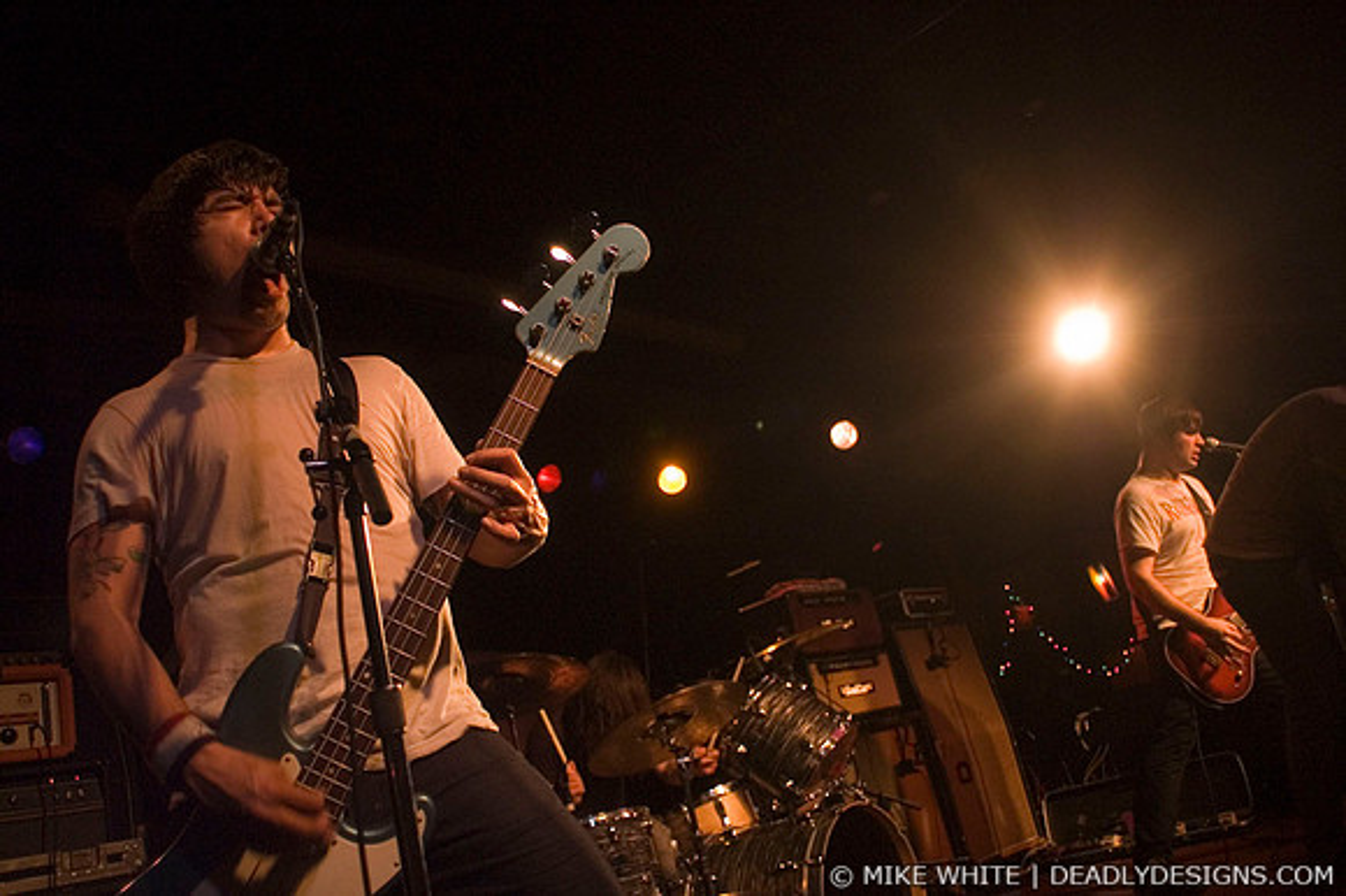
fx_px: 1121
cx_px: 673
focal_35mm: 30
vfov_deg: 43.6
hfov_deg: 62.0
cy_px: 448
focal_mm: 20
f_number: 2.8
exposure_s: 1/160
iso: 800
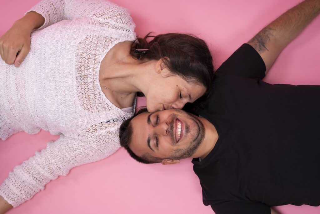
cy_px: 107
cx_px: 160
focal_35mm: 50
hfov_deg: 39.6
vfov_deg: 27.0
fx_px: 444
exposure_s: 1/125
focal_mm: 50
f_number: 4
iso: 100
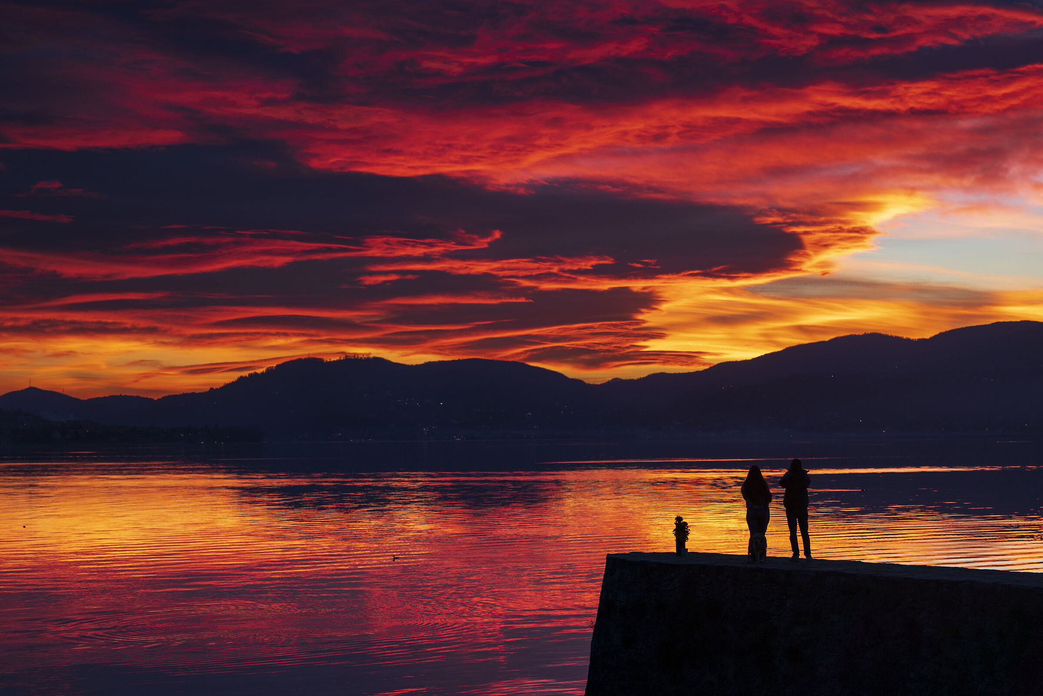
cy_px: 348
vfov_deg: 19.5
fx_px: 2028
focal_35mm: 70
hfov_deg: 28.8
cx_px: 522
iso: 100
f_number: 2.8
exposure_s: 1/60
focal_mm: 70
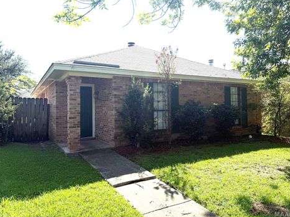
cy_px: 103
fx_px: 218
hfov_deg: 67.3
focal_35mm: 26
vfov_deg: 53.0
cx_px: 155
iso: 100
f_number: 1.78
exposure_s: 1/5319
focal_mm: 6.76
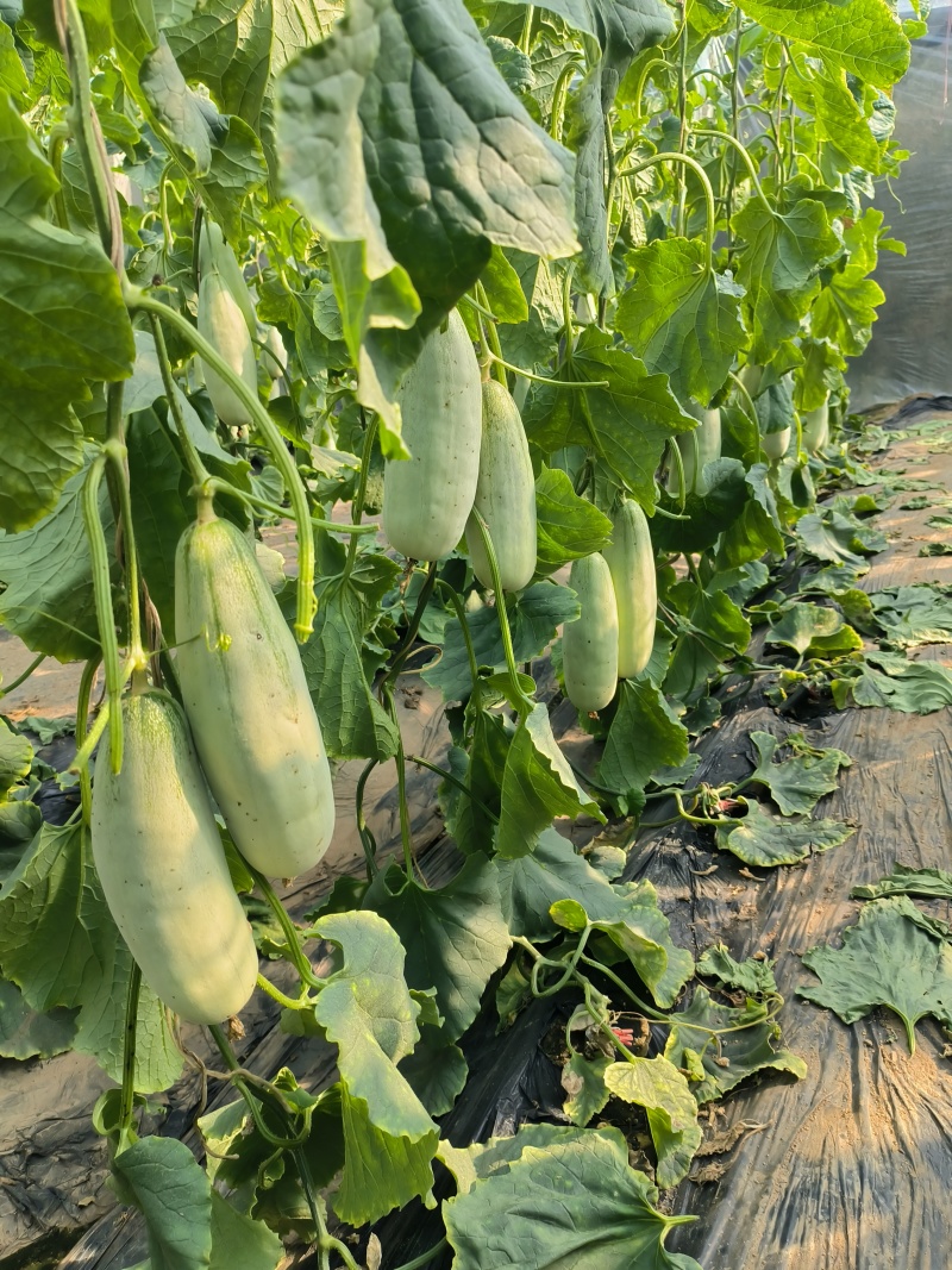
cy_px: 635
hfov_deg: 51.3
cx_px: 476
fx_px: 990
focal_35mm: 27
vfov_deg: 65.3
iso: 100
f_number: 1.9
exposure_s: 1/219
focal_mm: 5.52
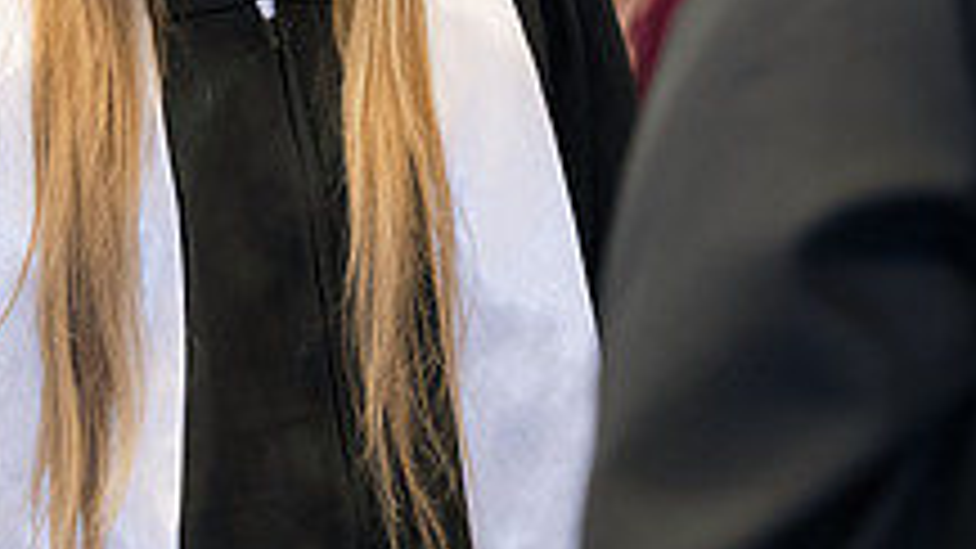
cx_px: 207
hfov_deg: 7.5
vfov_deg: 4.2
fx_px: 7401
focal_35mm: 286
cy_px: -110
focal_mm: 102
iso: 1600
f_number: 3.5
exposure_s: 1/200
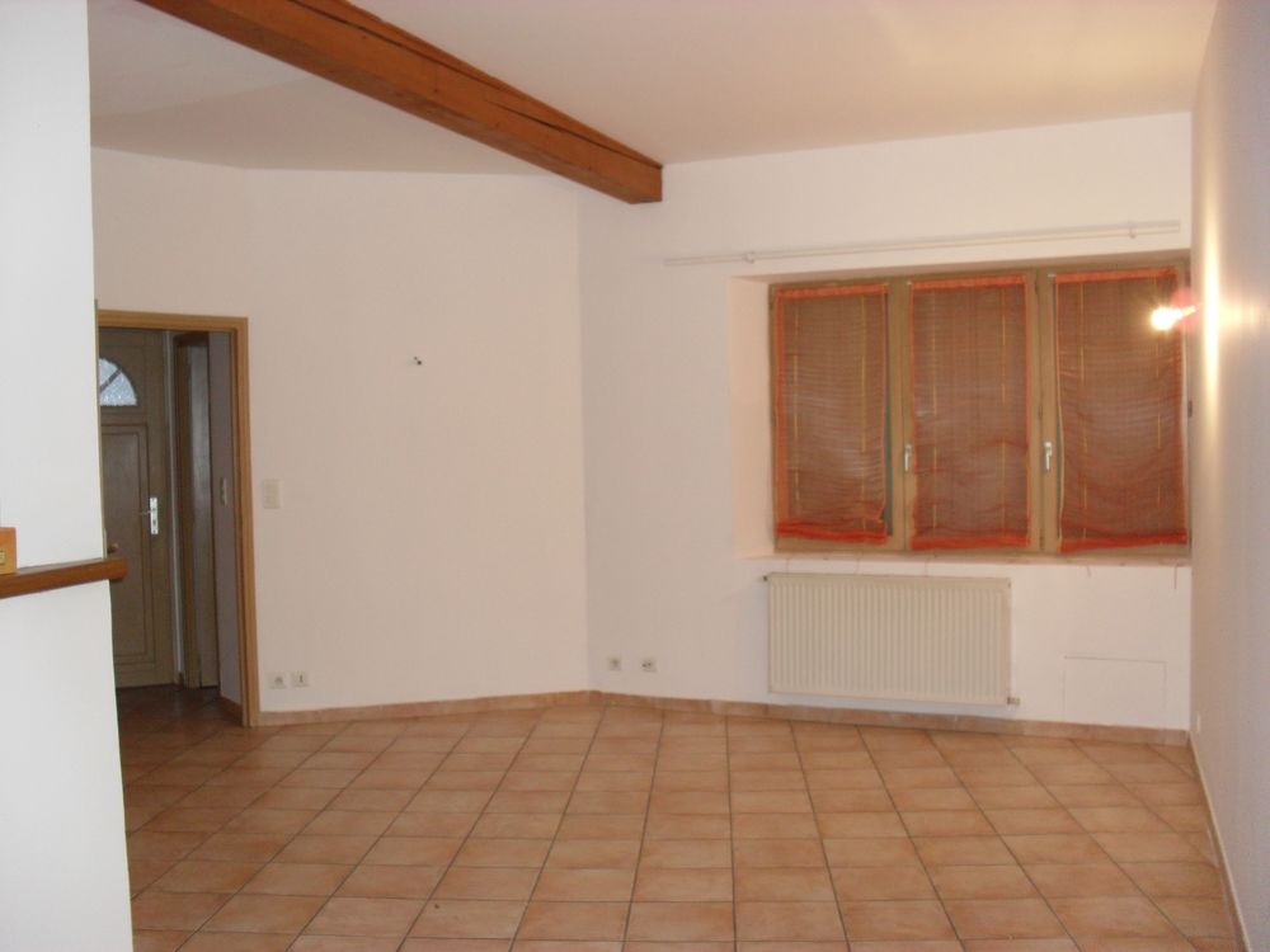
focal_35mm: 35
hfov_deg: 52.6
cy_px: 476
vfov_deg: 40.7
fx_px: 1284
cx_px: 635
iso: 240
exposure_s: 1/45
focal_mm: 6.3
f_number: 3.2
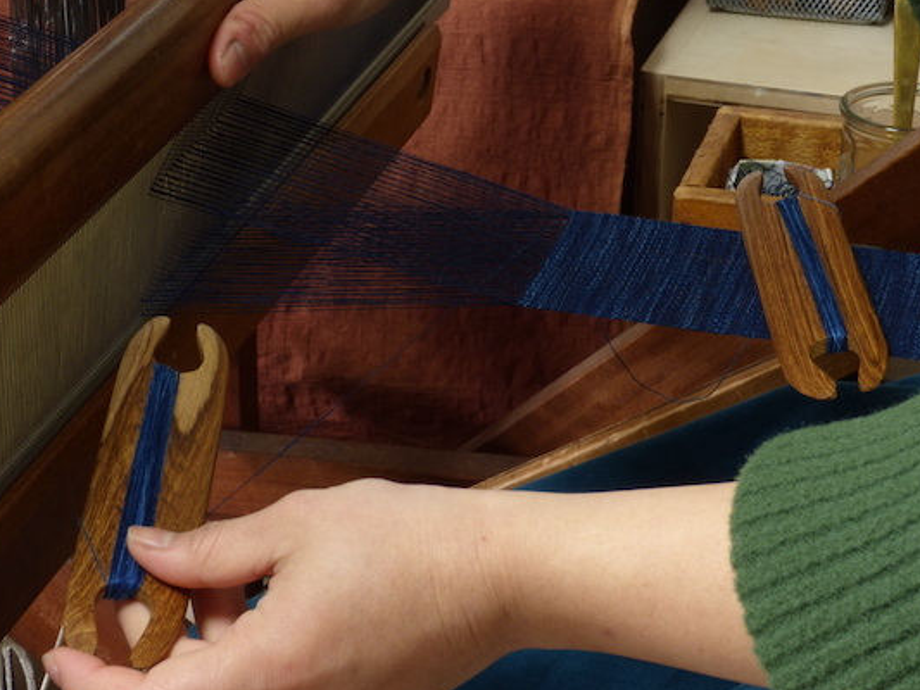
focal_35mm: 90
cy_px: 283
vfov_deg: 16.4
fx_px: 2392
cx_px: 526
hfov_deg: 21.8
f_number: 5.6
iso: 100
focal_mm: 13.52
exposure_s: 1/2.5
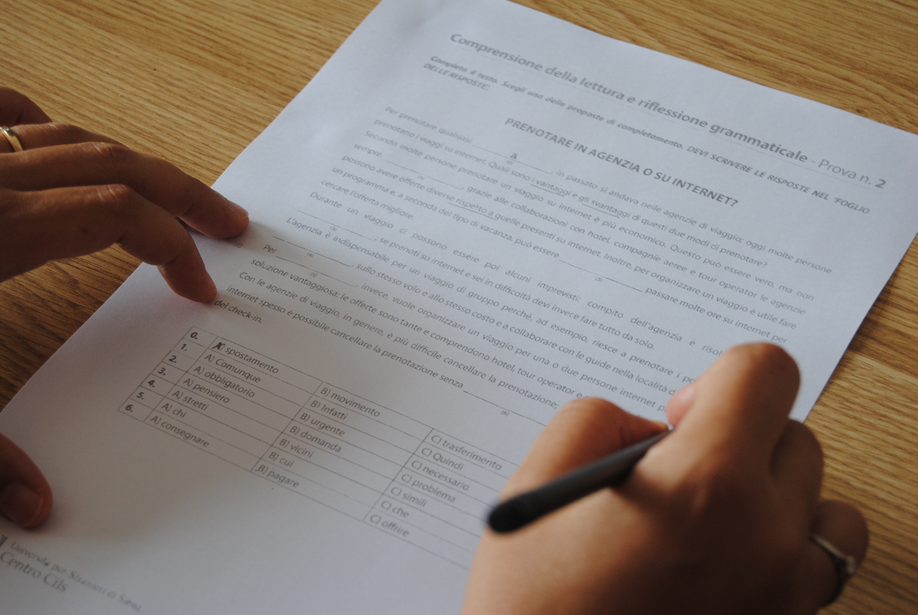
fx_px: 2106
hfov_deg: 24.6
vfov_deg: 16.6
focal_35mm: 82
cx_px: 459
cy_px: 308
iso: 250
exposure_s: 1/30
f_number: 5.6
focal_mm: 55
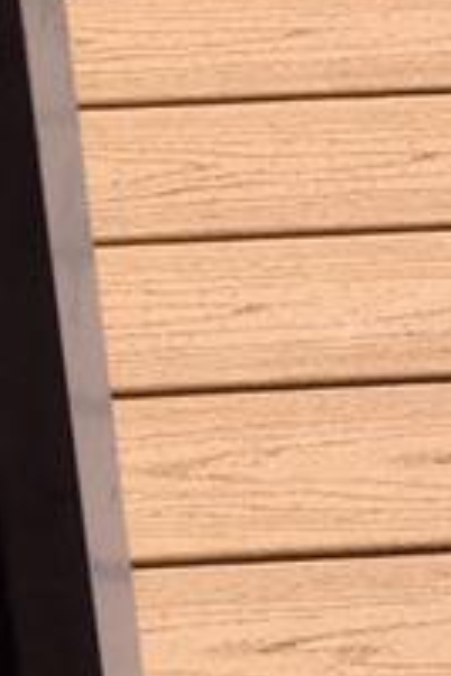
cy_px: -800
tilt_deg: -24.6
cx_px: 1212
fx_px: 3608
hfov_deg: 6.7
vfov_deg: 9.8
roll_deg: -1.4
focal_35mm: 192
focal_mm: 4.15
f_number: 2.2
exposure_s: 1/1041
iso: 32
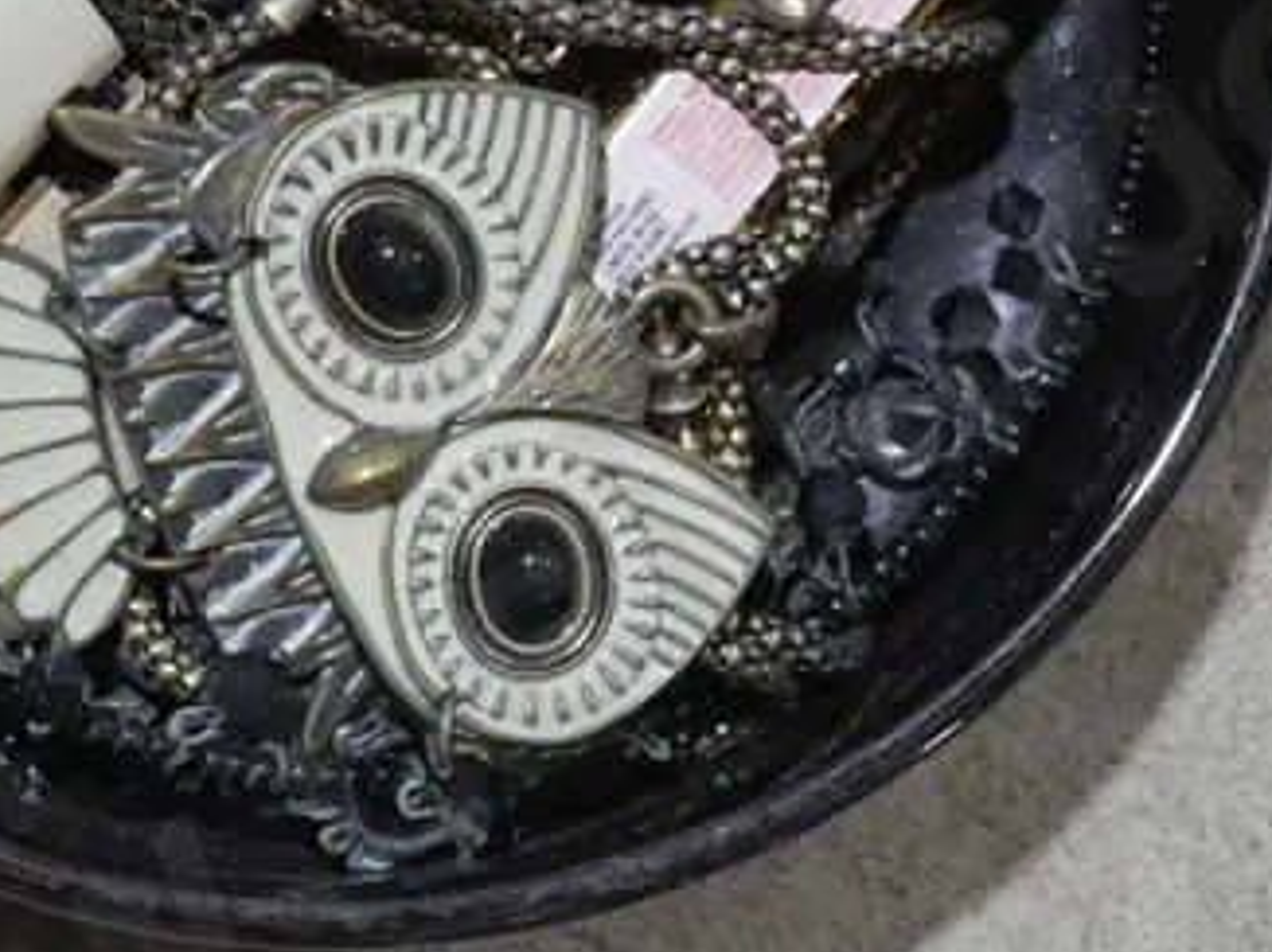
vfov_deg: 8.4
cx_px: 1174
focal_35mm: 176
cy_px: 172
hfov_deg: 11.2
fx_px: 6463
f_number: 5.3
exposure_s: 1/60
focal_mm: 28
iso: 640
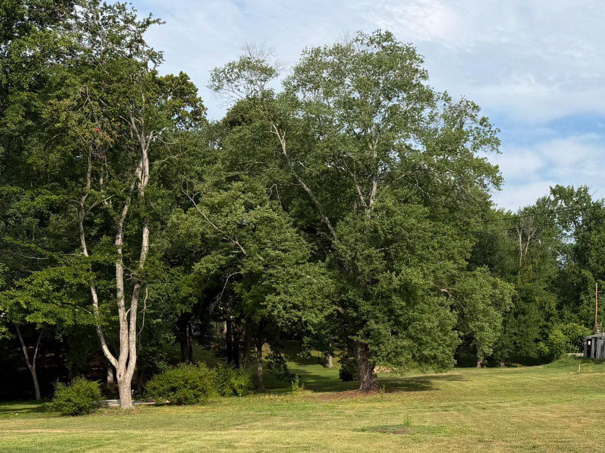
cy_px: 399
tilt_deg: -5.7
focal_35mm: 47
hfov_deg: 38.9
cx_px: 482
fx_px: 821
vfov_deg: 29.7
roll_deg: -1.8
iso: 80
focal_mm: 6.76
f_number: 1.78
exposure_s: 1/3759
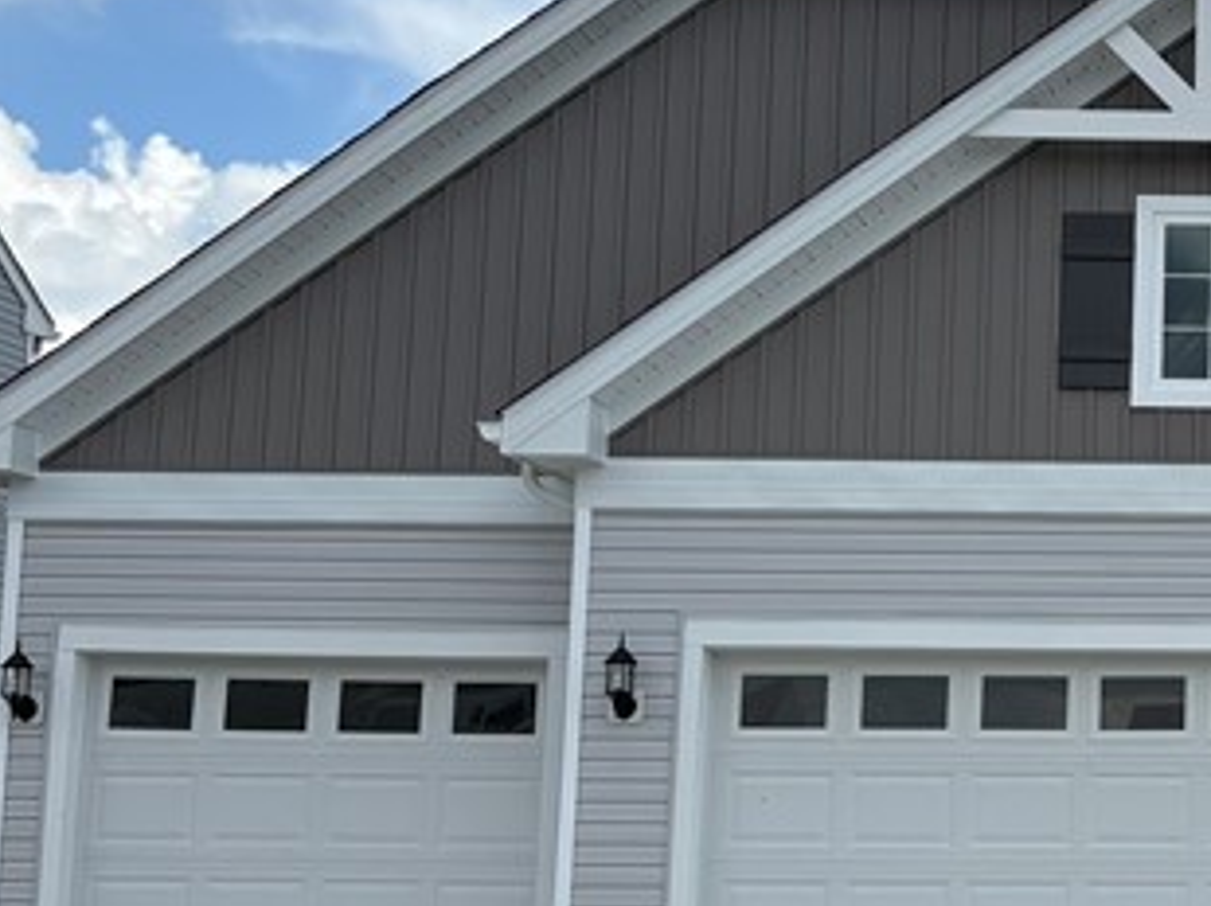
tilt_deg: +8.3
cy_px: 512
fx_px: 3006
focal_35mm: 86
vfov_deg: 17.1
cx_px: 1543
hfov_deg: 20.9
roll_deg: +0.0
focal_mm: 5.96
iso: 50
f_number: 1.6
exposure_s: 1/4329
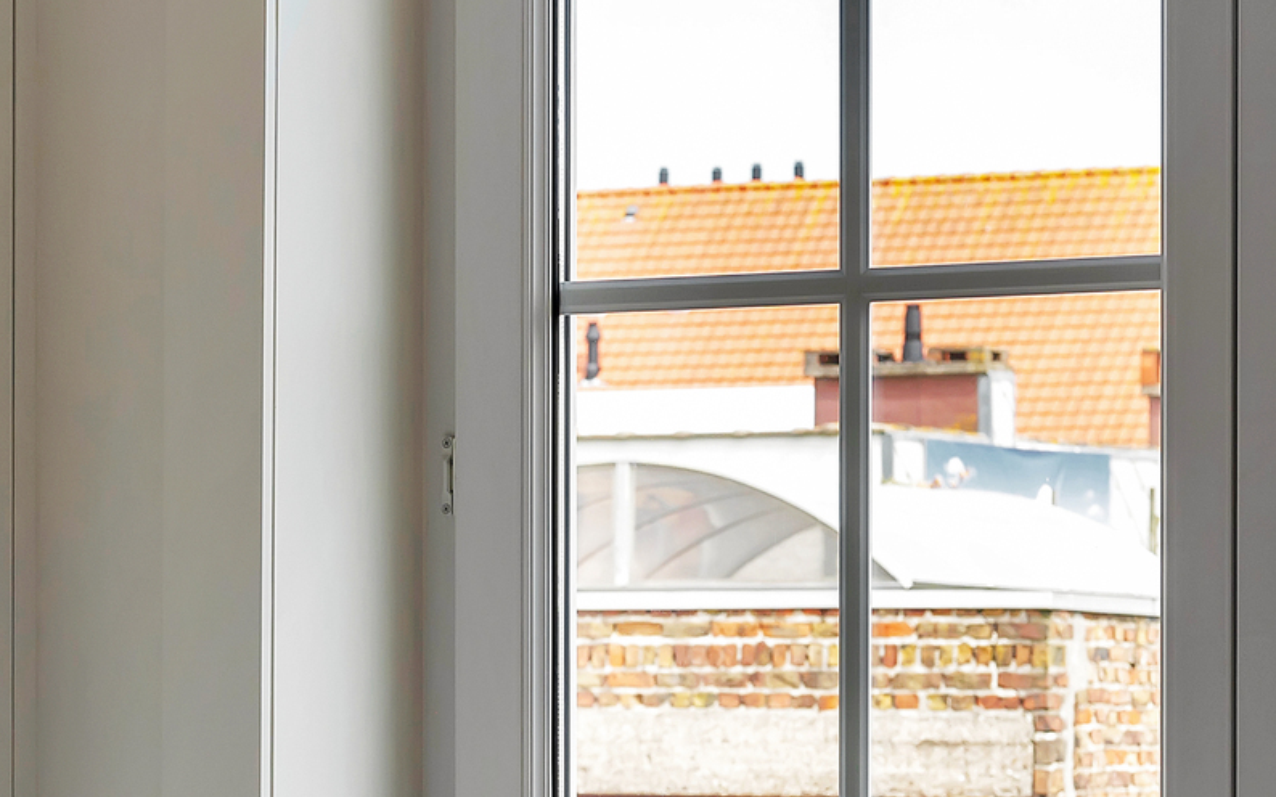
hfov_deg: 13.5
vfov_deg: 8.5
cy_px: 806
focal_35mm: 154
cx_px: 211
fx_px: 5355
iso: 400
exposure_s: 1/320
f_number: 8
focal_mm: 50
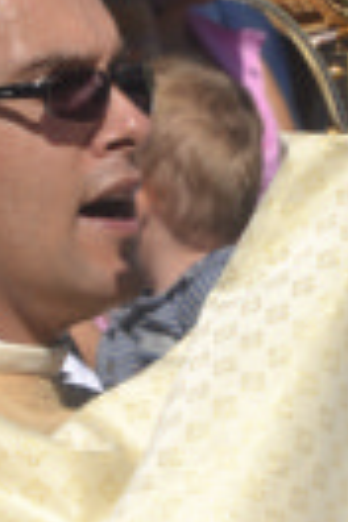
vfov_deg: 2.7
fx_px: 11134
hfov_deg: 1.8
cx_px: 160
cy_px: 285
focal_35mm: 768
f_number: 13
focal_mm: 135
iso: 100
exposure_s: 1/200
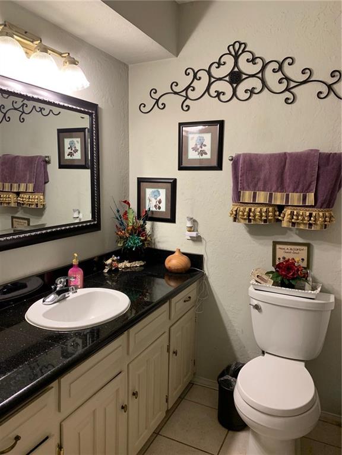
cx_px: 171
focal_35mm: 26
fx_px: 343
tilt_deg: -8.0
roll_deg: -1.2
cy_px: 228
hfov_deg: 53.1
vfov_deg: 67.3
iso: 125
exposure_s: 1/60
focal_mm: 4.25
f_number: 1.8
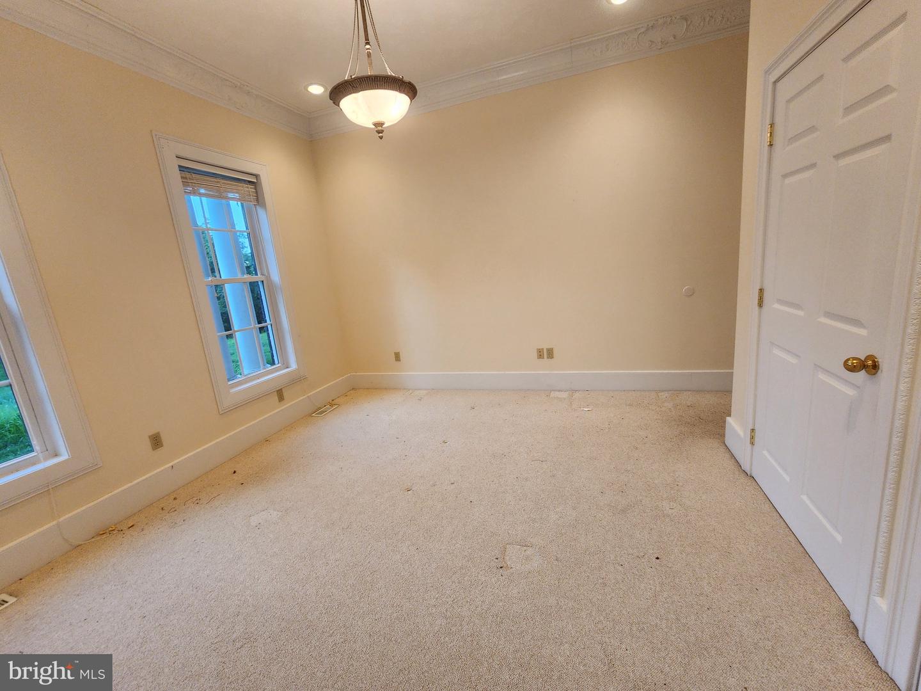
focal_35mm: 13
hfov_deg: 106.2
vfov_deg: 89.9
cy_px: 346
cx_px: 460
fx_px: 346
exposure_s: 1/60
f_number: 2.2
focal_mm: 2.2
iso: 160
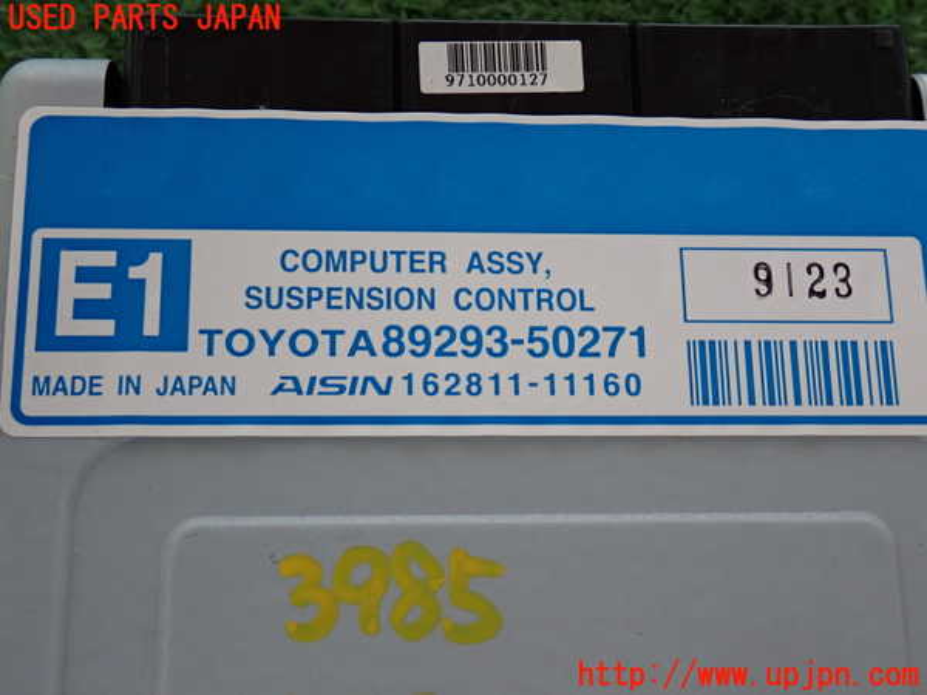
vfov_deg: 30.9
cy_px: 348
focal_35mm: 47
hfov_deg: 40.4
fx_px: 1259
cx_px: 464
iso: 250
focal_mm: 8.4
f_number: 3.1
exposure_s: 1/50
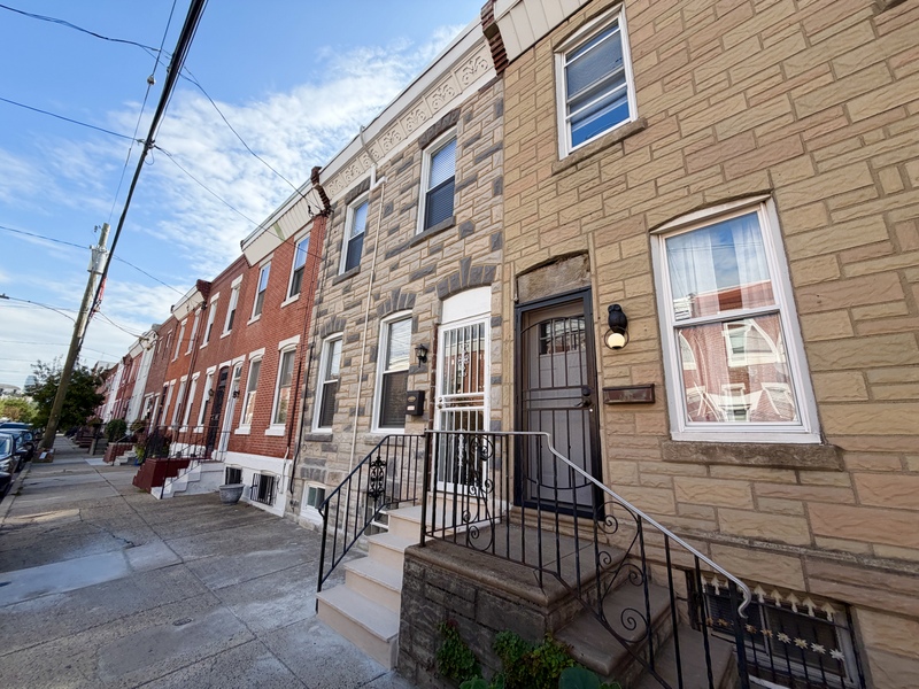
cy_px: 344
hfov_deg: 102.1
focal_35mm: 14
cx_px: 460
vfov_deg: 85.7
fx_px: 372
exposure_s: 1/625
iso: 40
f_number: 2.2
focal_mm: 2.22
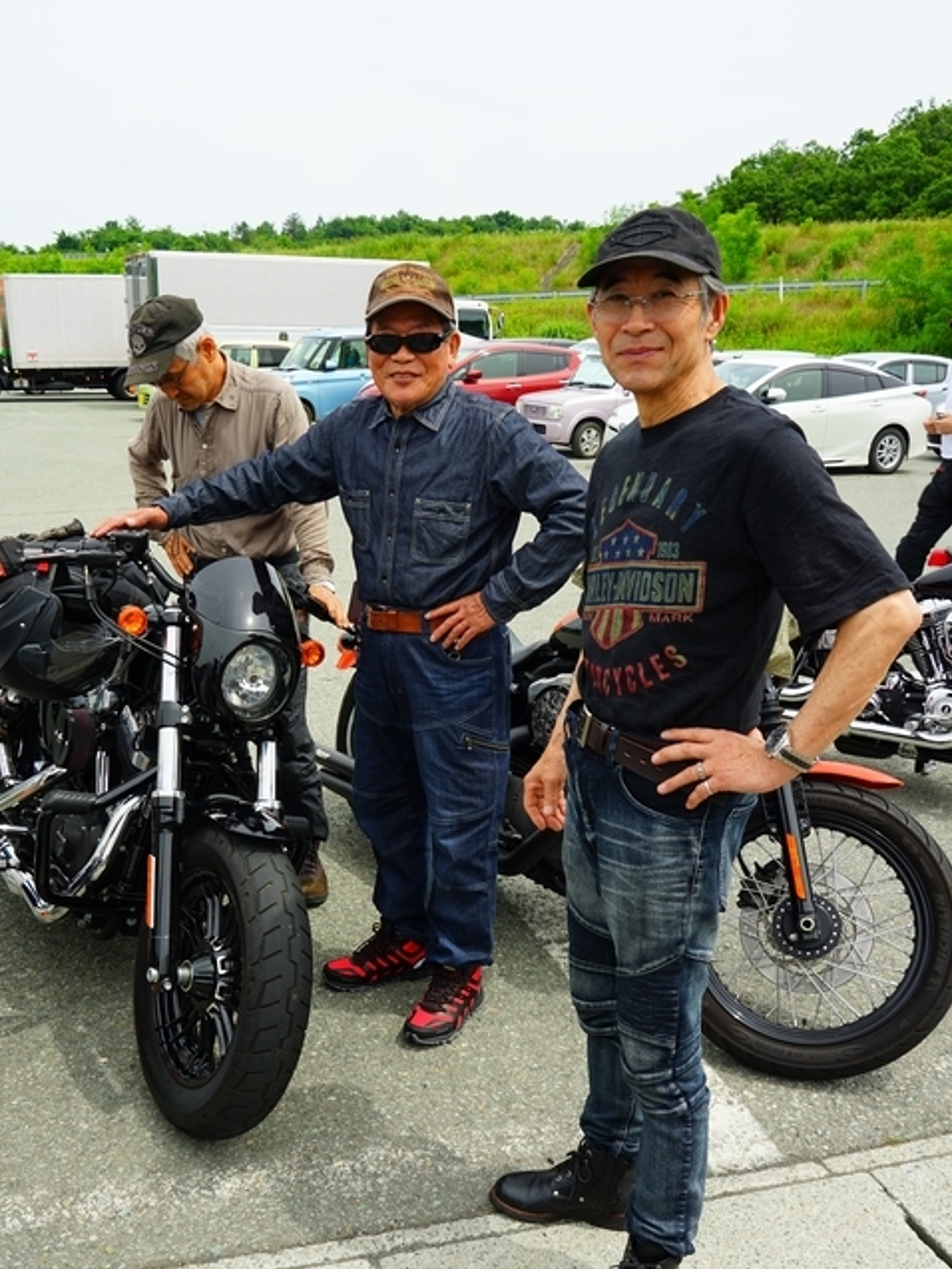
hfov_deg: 48.2
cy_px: 709
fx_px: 1063
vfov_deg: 61.5
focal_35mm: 29
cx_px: 448
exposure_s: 1/125
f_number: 9.5
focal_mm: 24
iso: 100
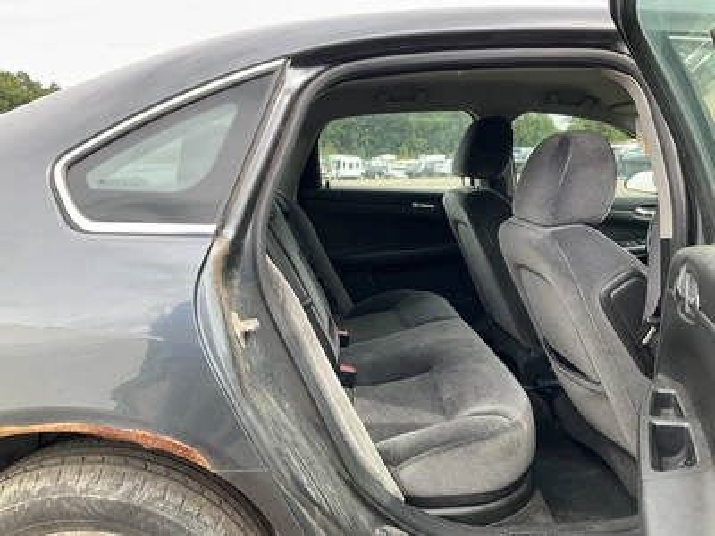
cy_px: 268
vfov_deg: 48.2
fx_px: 599
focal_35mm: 29
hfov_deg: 61.7
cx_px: 358
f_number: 1.8
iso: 20
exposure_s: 1/160
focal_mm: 3
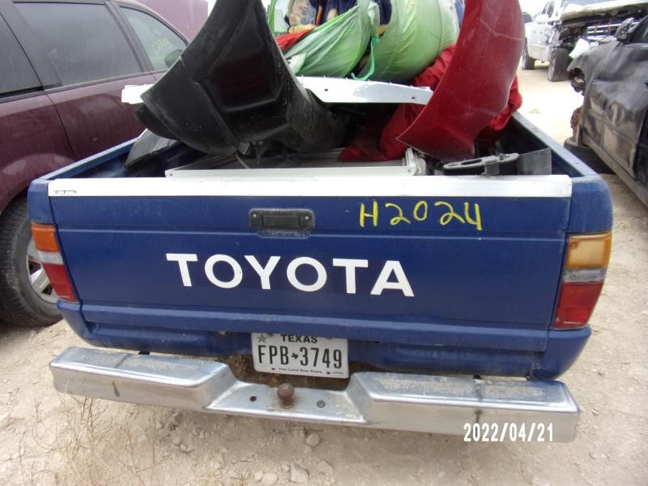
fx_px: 449
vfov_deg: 56.8
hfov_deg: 71.6
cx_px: 324
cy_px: 243
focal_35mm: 24
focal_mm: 4.3
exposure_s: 1/170
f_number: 3.3
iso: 80
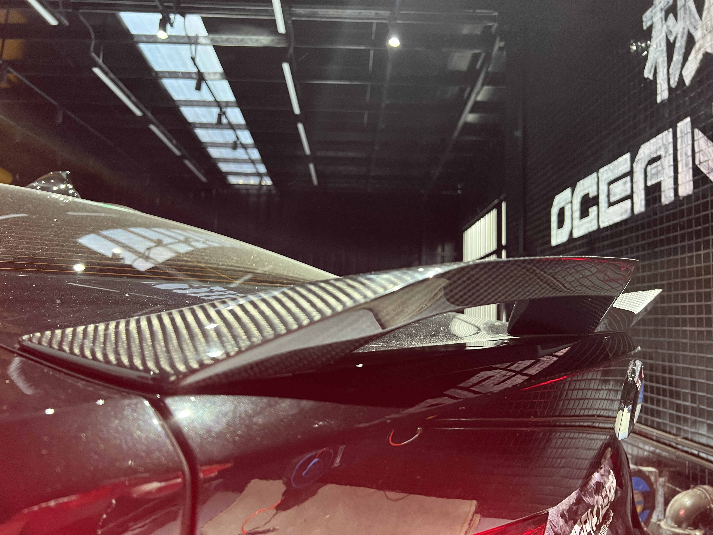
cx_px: 356
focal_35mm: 26
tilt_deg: +5.3
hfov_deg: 67.3
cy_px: 268
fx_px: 536
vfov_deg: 53.1
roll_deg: -2.3
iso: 640
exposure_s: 1/37
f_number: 1.5
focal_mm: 5.7
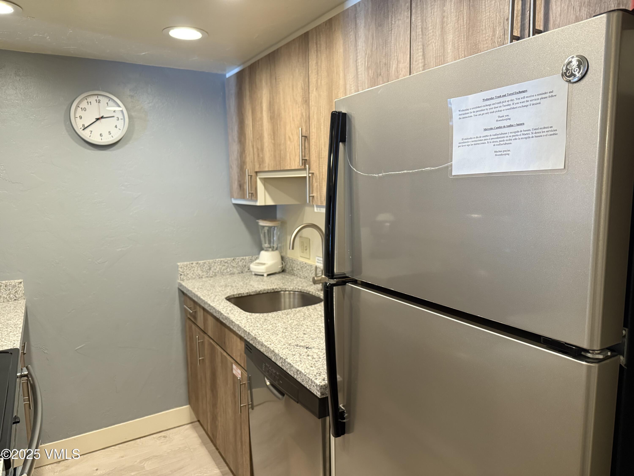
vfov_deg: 56.8
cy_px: 238
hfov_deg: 71.6
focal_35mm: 24
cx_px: 317
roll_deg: +0.4
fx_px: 440
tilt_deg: -7.2
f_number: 1.78
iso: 800
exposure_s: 1/60
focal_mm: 6.76
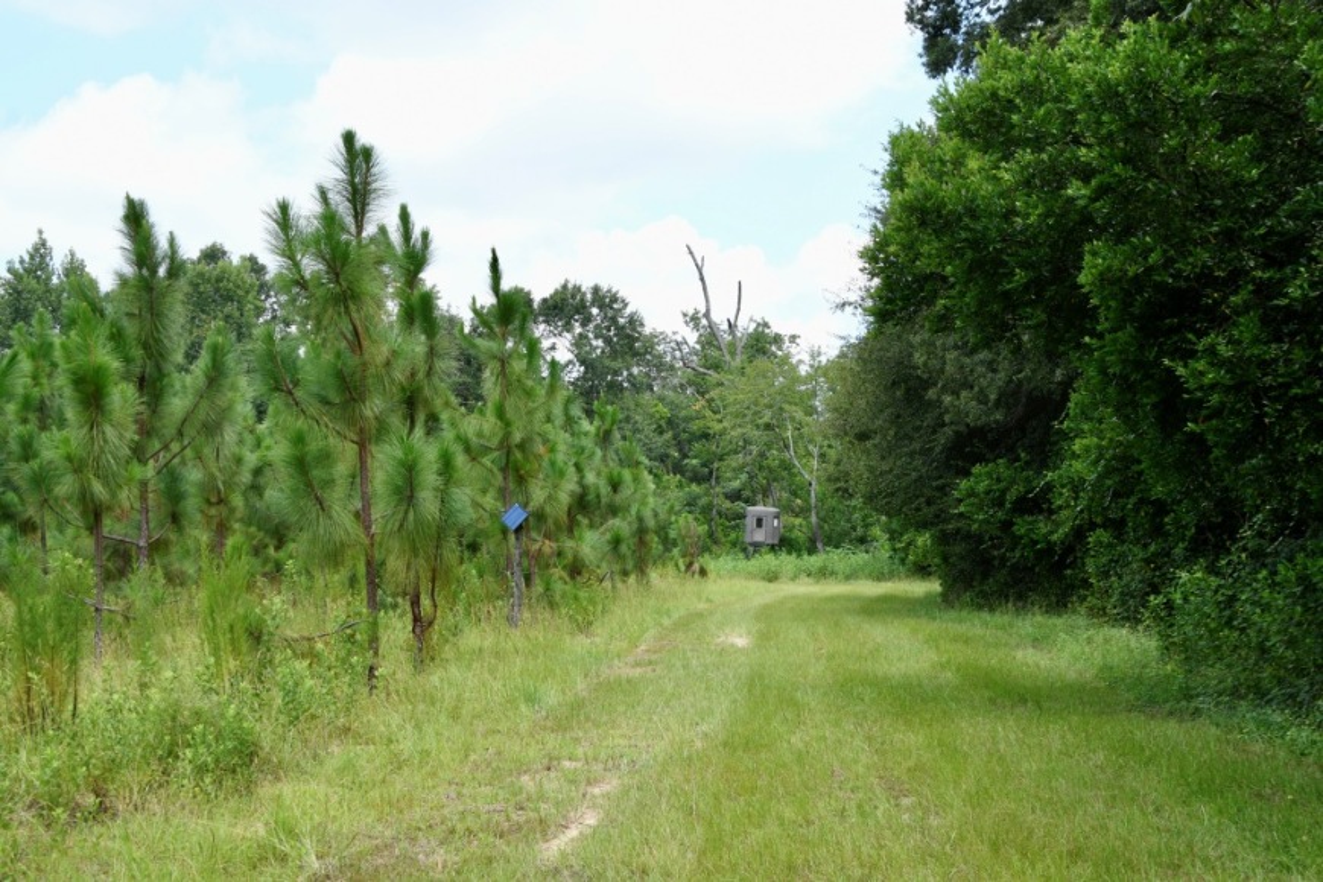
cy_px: 441
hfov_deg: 37.9
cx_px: 662
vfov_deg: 25.8
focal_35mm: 52
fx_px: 1929
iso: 400
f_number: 8
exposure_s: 1/400
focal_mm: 35
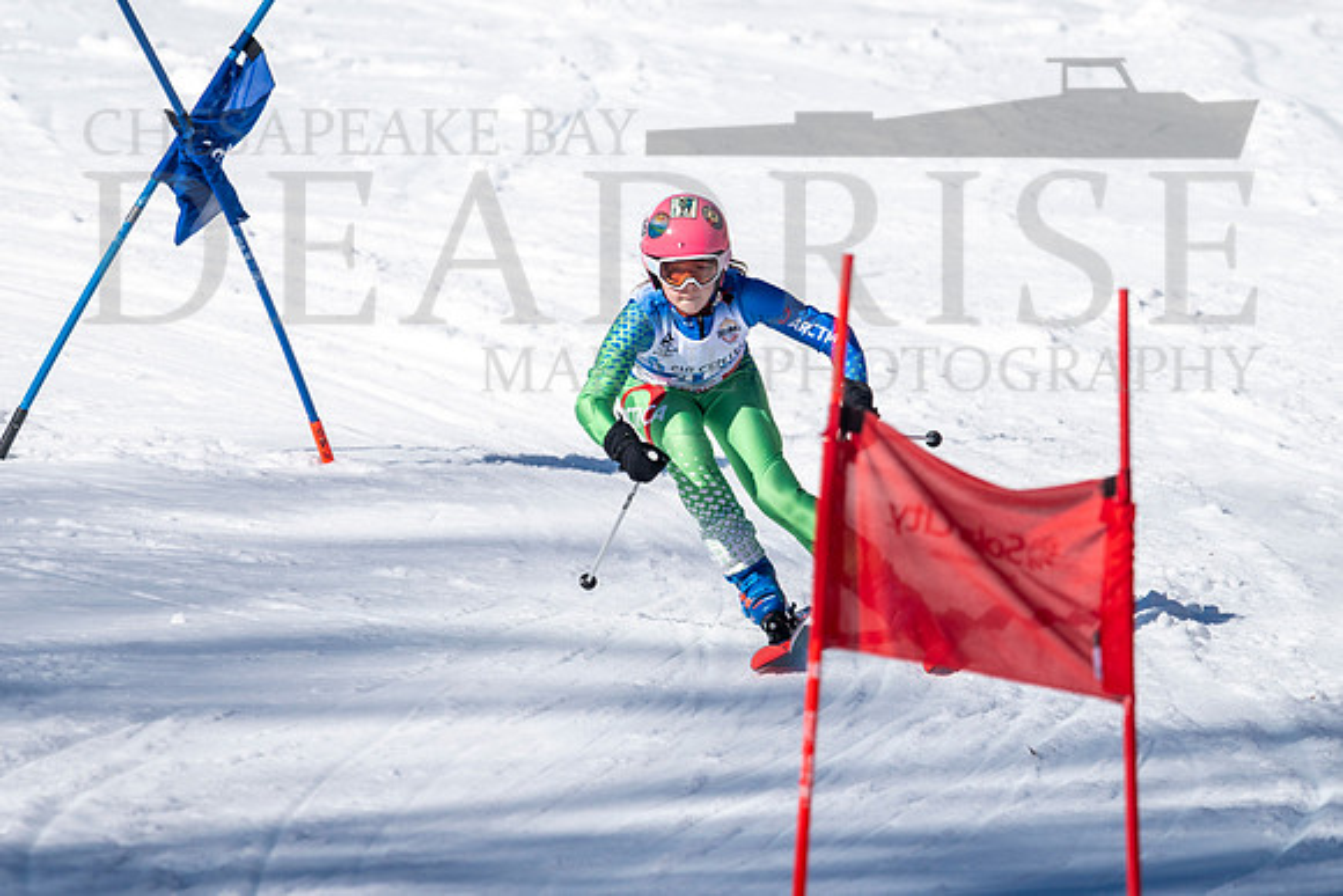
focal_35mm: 740
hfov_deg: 2.8
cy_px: 450
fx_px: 27623
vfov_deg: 1.9
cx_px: 683
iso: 500
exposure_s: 1/2000
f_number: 8
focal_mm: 560
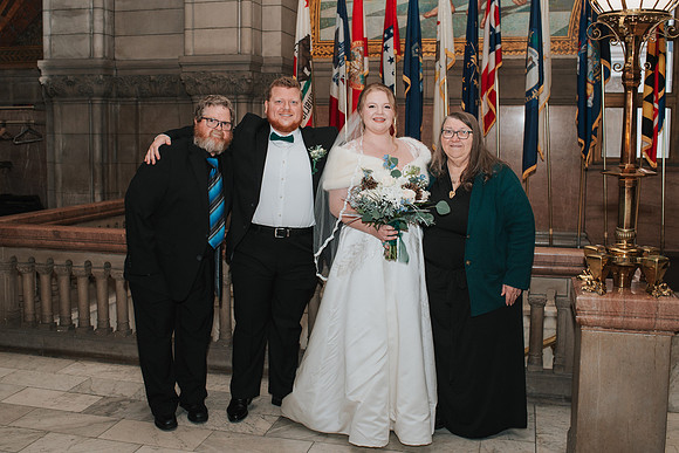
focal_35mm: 40
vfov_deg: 33.4
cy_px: 195
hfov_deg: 48.5
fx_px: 754
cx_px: 327
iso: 1000
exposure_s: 1/200
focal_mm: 35
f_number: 3.5
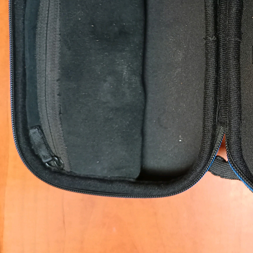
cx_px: 257
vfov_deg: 33.9
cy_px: 62
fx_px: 405
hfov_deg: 31.8
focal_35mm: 49
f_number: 1.7
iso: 1050
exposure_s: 1/50
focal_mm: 5.31
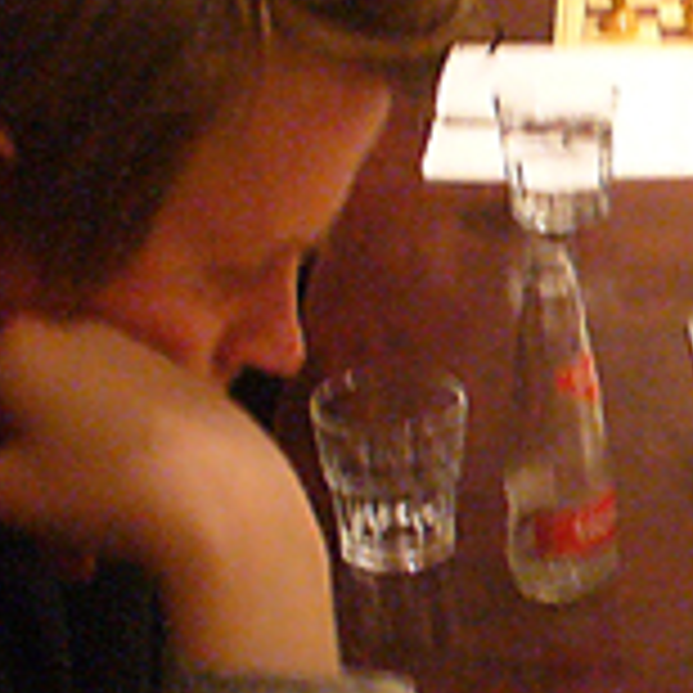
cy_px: 504
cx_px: 1120
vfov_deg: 10.3
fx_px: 3850
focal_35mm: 170
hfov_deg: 9.9
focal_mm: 6.1
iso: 200
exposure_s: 1/8
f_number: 2.8
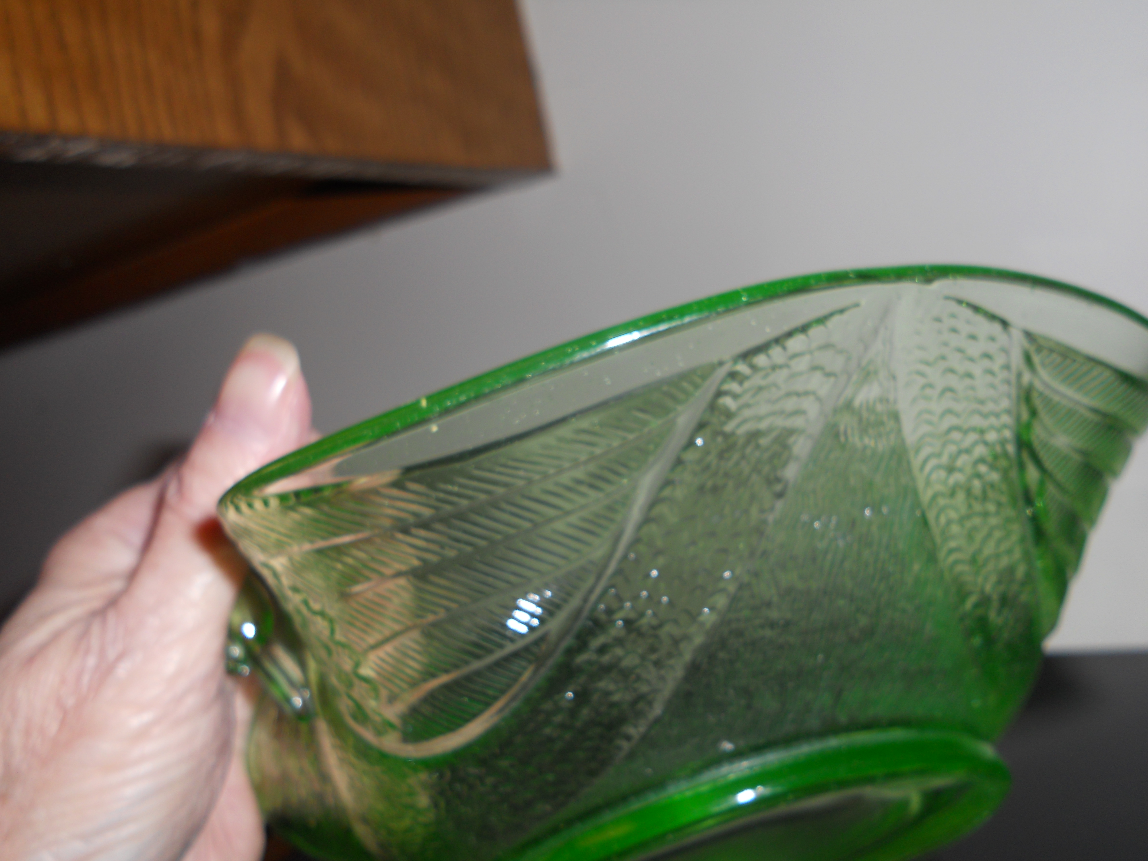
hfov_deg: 56.8
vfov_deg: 44.2
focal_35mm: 32
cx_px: 574
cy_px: 430
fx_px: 1061
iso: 80
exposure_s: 1/25
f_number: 8.8
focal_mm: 5.8
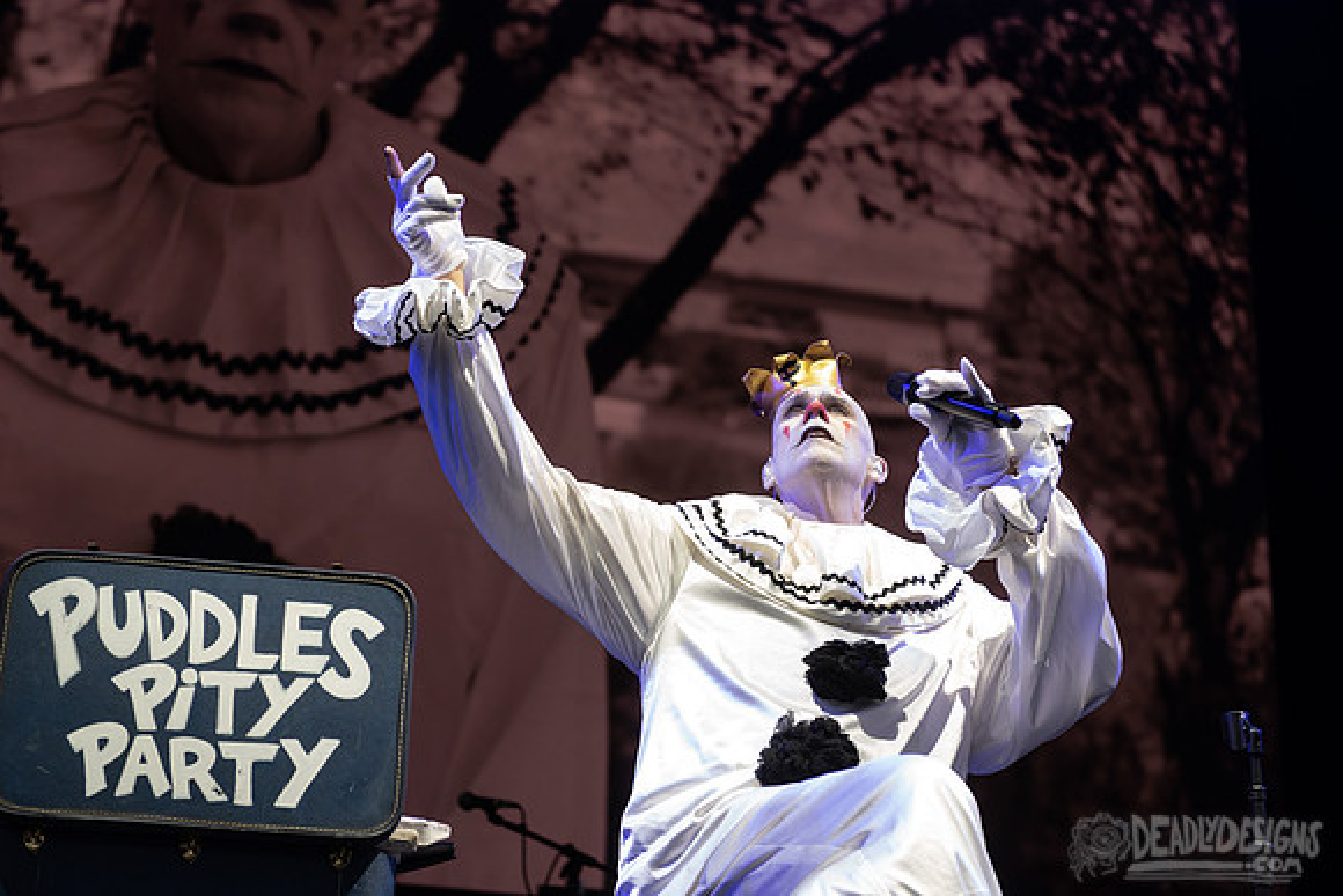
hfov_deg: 28.8
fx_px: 2612
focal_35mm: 70
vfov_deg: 19.5
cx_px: 672
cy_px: 448
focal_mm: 70
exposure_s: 1/320
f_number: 4
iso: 640
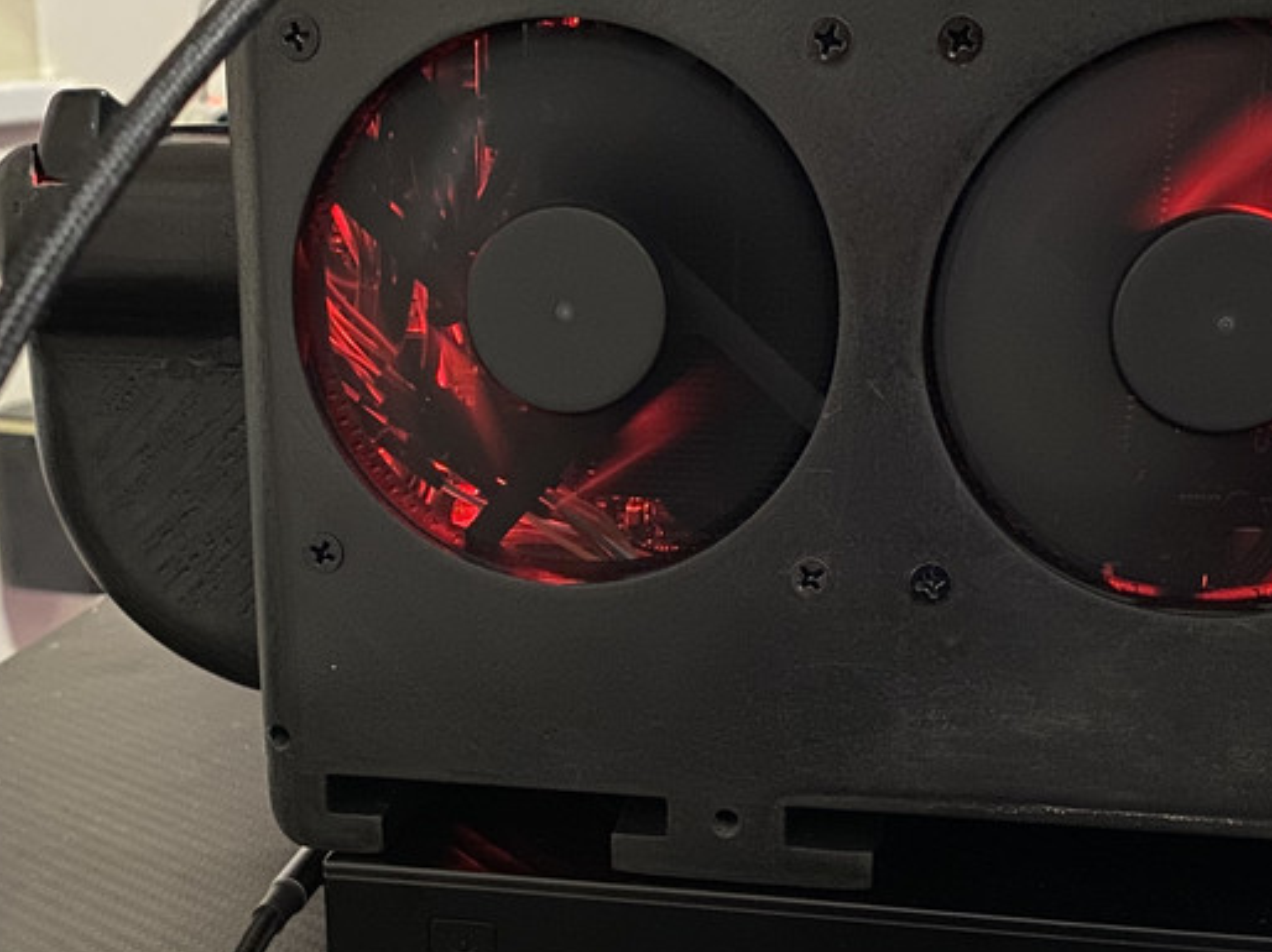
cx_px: 650
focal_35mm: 54
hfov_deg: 35.6
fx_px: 1983
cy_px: 650
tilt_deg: -16.6
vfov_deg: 26.8
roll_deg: +0.3
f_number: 1.8
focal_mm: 4.25
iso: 500
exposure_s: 1/11
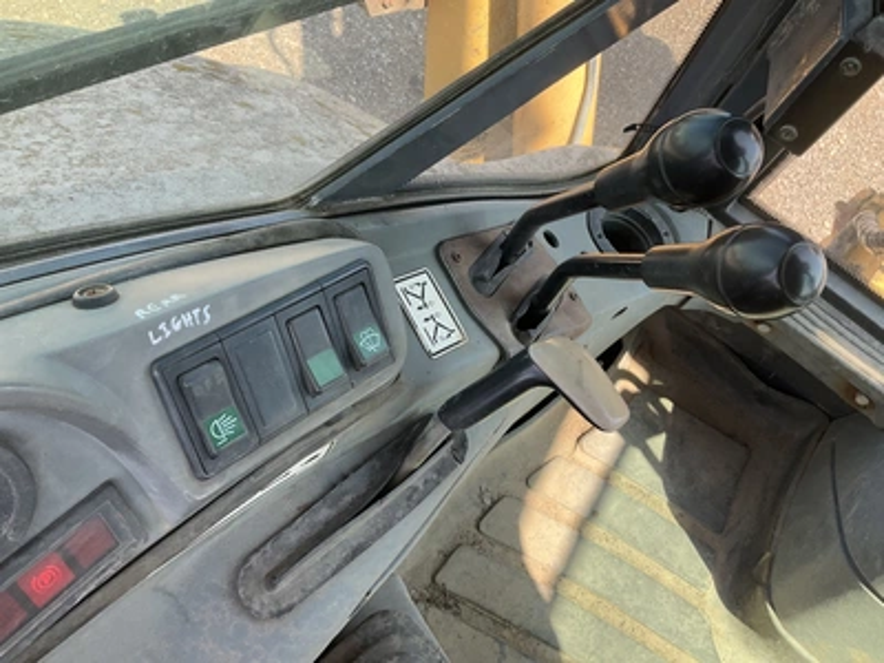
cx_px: 442
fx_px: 741
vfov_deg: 48.2
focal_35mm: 29
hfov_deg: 61.7
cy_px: 332
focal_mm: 3
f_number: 1.8
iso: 20
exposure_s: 1/148
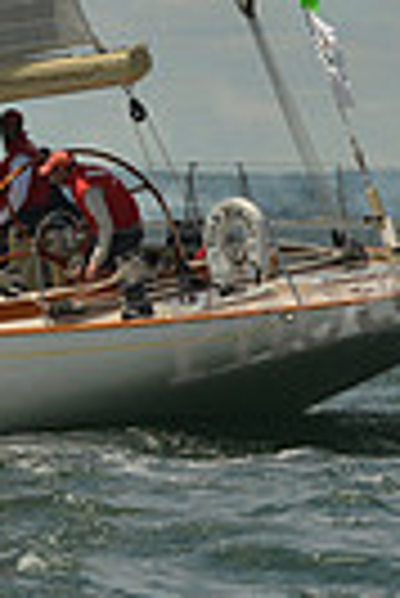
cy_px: 99
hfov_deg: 3.0
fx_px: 7613
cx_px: -70
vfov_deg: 4.5
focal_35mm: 458
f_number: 9
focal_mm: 105
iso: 400
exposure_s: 1/800
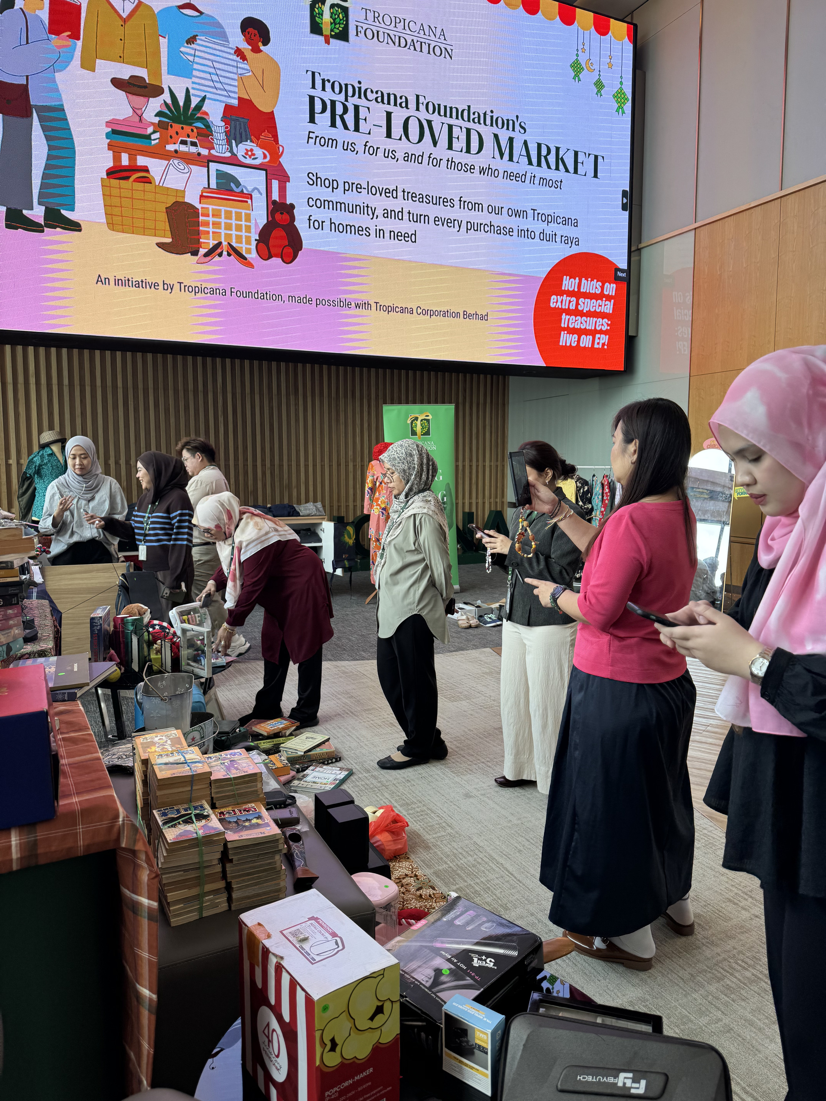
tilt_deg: -6.3
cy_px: 550
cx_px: 413
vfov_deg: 71.6
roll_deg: -3.1
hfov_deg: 56.8
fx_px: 764
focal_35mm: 24
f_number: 1.78
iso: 80
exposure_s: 1/120
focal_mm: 6.76
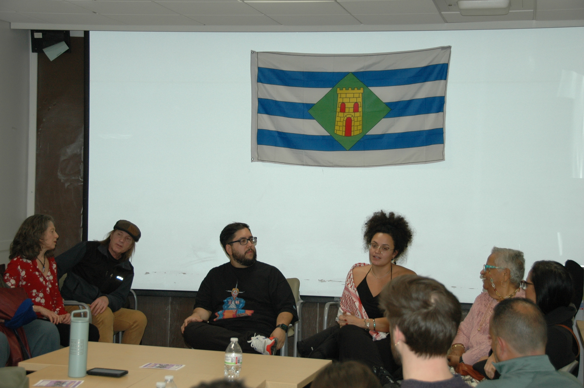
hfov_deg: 29.3
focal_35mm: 69
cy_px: 194
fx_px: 1118
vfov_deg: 19.7
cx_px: 292
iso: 400
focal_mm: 46
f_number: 4.8
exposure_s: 1/60
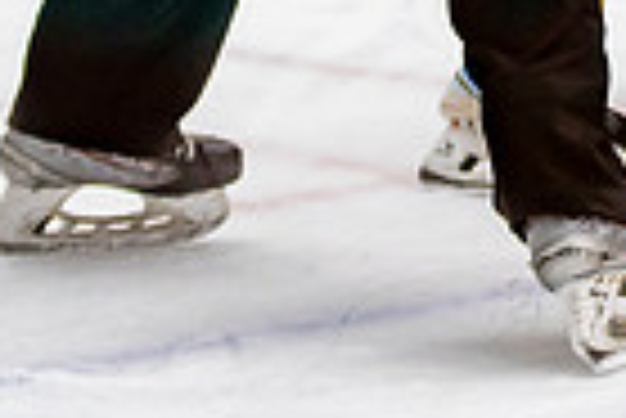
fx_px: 7711
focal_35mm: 443
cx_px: 488
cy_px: -560
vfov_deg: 3.1
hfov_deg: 4.6
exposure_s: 1/640
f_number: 2.8
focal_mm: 90
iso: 2000
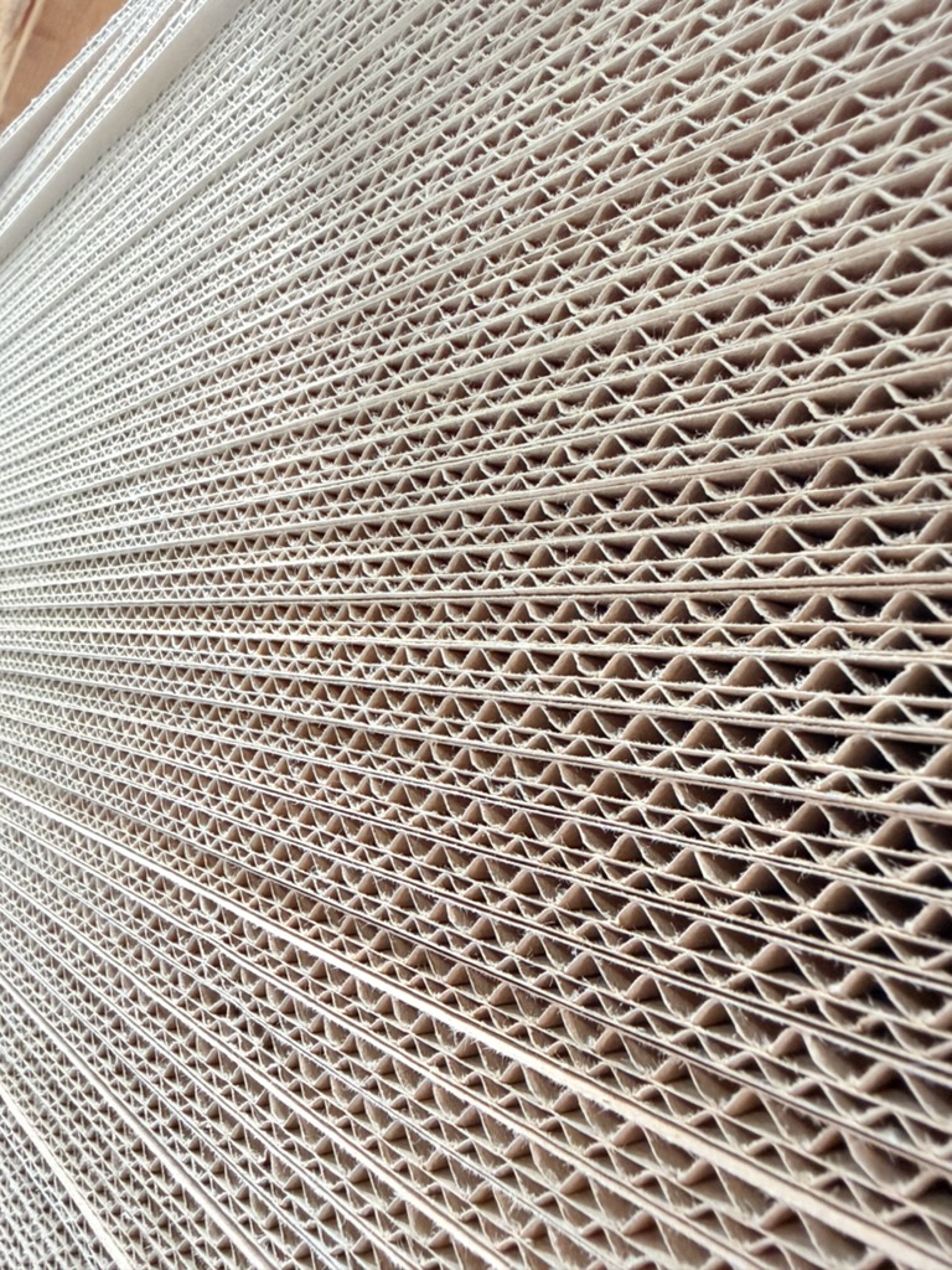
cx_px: 476
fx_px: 880
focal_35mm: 24
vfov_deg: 71.6
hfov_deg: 56.8
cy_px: 635
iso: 320
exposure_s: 1/103
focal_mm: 2.22
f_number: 2.2
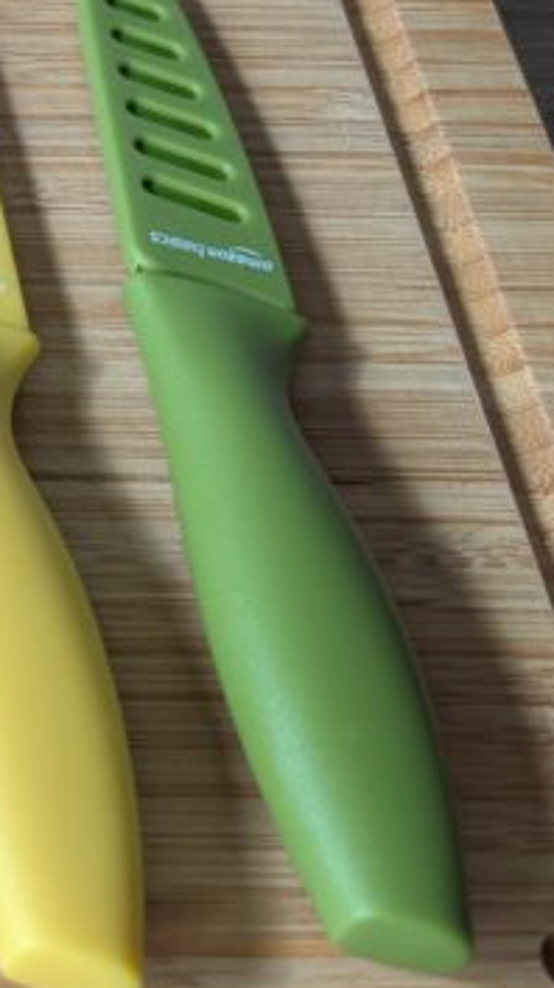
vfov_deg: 27.7
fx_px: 1989
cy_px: 312
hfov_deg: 13.5
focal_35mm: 76
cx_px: -568
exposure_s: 1/84.1
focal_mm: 6.9
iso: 22
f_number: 1.68
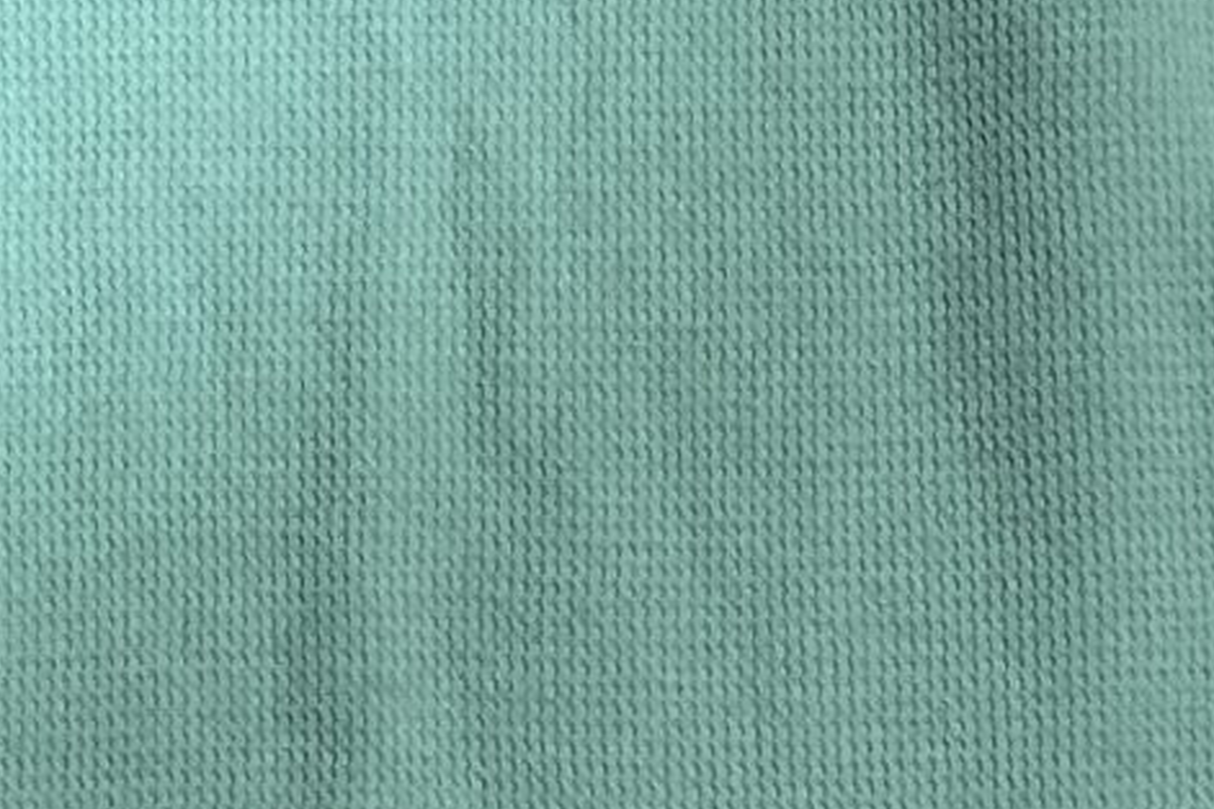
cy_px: -21
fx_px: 5530
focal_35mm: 164
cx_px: 412
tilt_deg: -79.1
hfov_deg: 12.5
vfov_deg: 8.3
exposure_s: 1/60
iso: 40
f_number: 1.8
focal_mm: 3
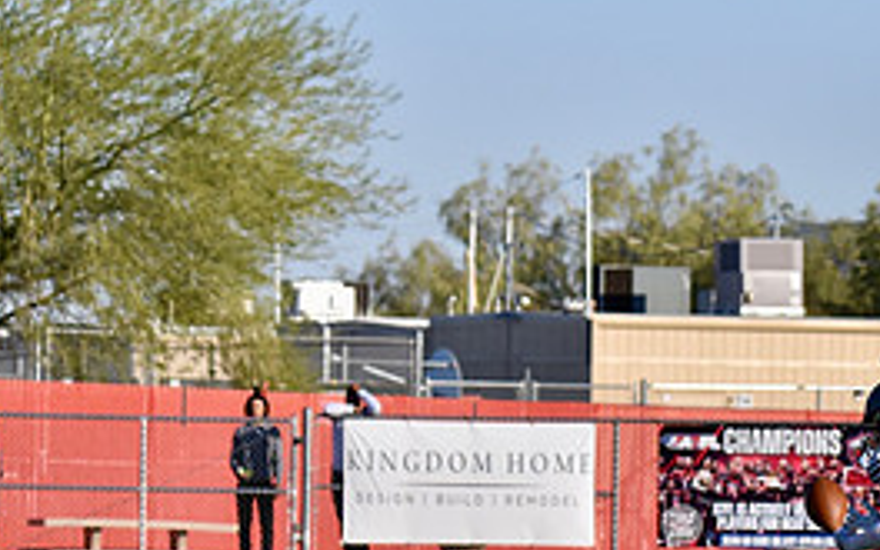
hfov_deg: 5.8
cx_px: 920
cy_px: 568
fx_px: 8610
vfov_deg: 3.7
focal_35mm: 359
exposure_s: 1/4000
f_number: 5.6
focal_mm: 160
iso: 560
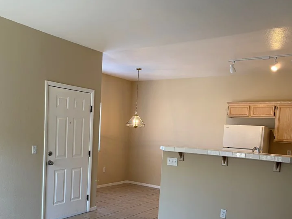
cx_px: 117
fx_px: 312
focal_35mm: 37
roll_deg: -3.4
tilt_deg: -4.0
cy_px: 152
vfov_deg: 38.1
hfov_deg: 49.8
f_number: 1.6
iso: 100
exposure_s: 1/120
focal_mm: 5.96
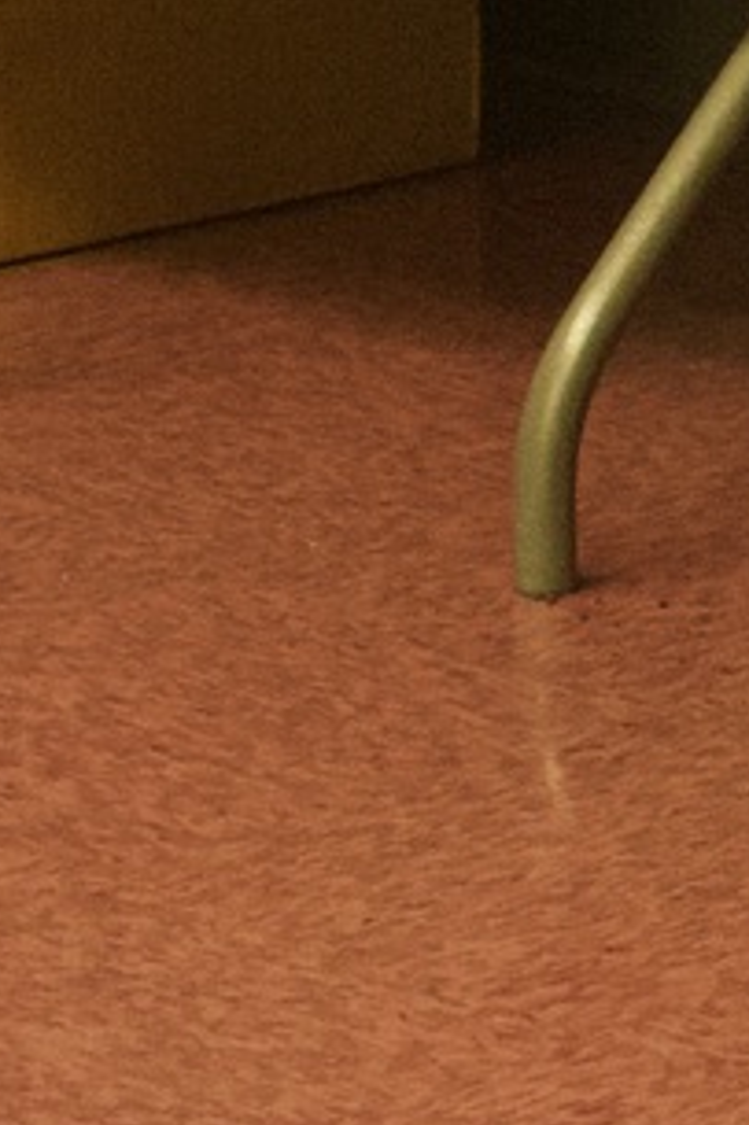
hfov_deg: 4.5
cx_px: 2716
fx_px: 8966
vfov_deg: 7.1
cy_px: -653
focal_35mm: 287
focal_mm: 38
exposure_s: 1/80
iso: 4000
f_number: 4.5
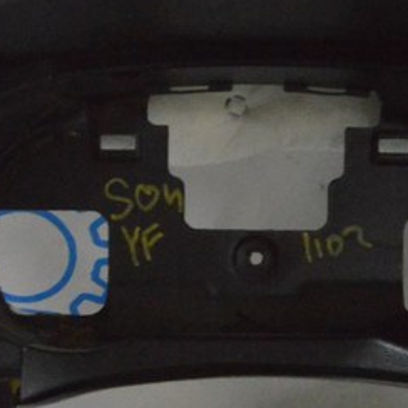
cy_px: 233
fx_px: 1637
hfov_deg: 14.2
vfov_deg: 14.2
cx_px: 273
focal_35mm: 123
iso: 6400
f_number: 20
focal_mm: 23
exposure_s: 1/15
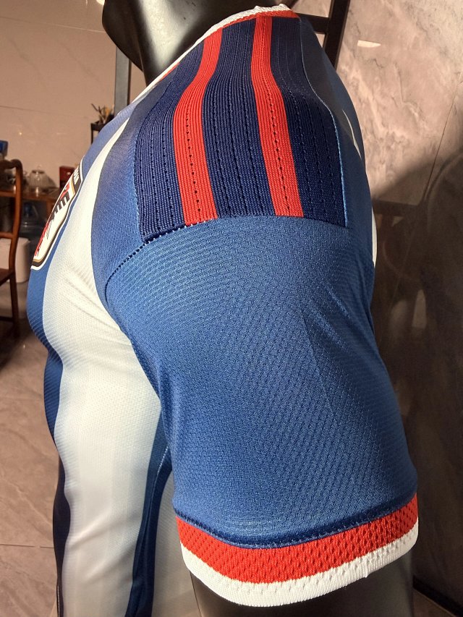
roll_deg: -8.7
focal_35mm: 24
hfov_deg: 56.8
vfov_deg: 71.6
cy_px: 308
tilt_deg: -21.9
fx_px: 428
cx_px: 232
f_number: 2.2
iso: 320
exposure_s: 1/50
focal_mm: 2.22
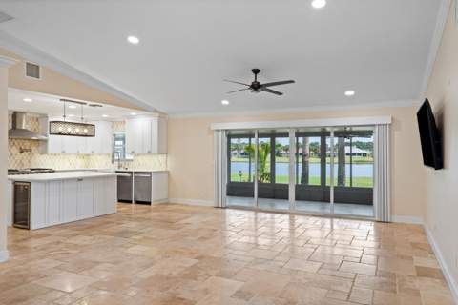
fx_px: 305
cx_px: 229
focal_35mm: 24
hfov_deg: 73.7
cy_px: 152
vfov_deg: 53.1
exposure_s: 1/40
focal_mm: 24
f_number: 8
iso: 800
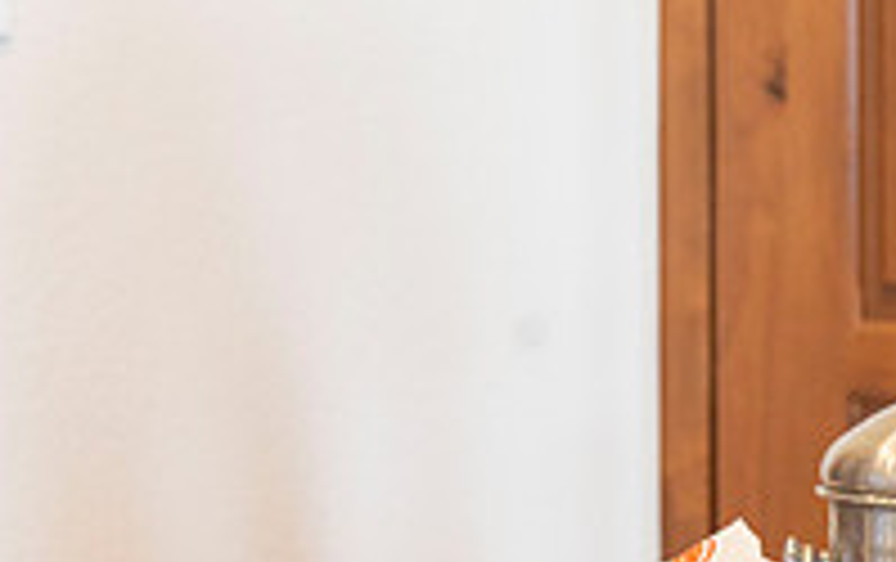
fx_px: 6602
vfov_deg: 4.9
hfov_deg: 7.7
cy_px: 317
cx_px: -45
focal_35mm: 270
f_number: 5.6
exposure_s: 1/50
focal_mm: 91
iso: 800
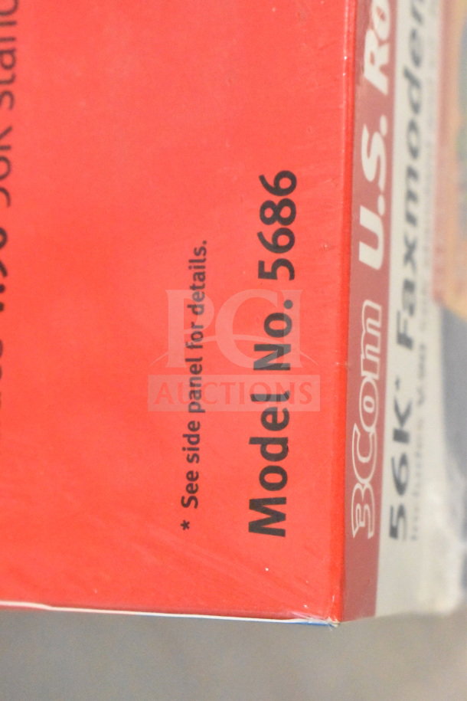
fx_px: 1605
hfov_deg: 16.6
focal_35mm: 82
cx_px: 234
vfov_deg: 24.6
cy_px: 350
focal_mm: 55
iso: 25600
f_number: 5.6
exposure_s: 1/100
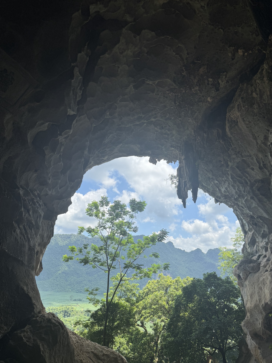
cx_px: 136
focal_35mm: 24
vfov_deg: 71.6
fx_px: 251
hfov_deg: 56.9
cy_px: 182
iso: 80
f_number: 1.78
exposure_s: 1/2415
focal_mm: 6.86
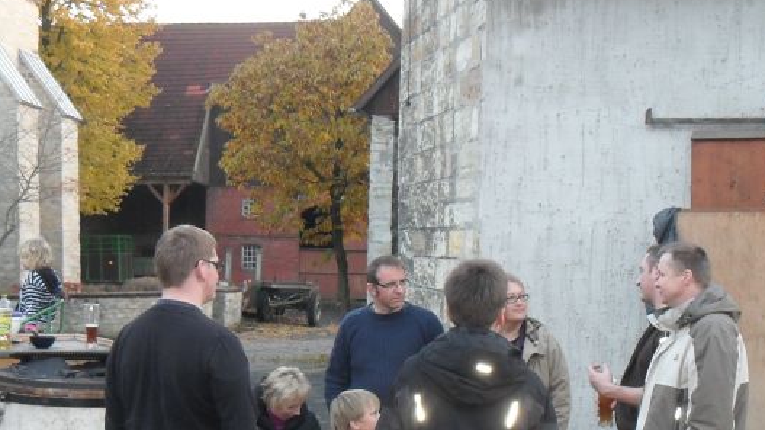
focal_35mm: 66
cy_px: 370
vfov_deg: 18.0
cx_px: 379
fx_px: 1338
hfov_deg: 31.9
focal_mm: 6.2
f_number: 2.8
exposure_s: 1/45
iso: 160
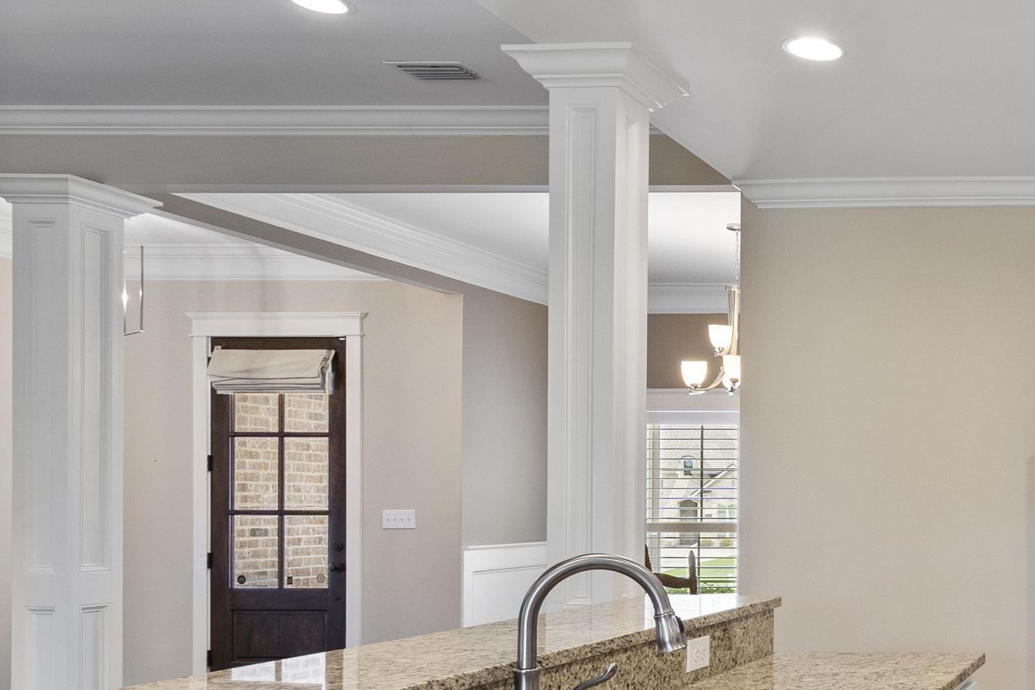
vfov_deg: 34.9
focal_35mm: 37
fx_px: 1064
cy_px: 541
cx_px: 1181
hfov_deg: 40.2
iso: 1000
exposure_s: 1/13
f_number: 6.3
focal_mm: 16
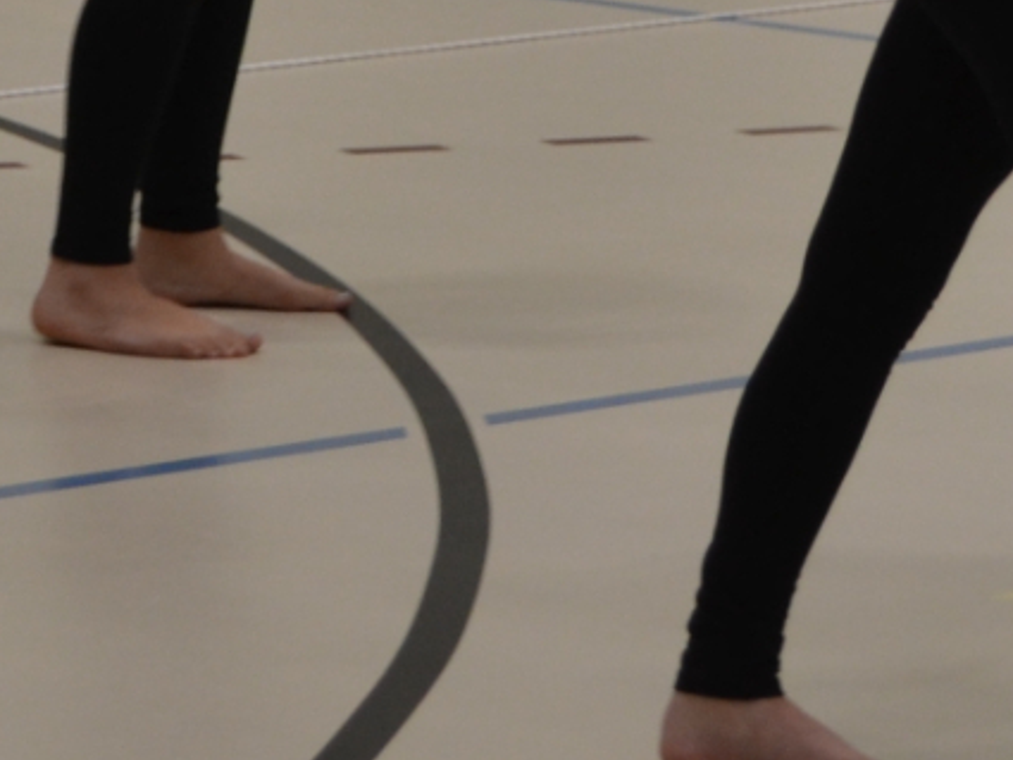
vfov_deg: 5.3
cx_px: -186
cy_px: -485
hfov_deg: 7.1
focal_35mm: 278
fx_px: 8138
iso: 400
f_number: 5.3
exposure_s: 1/100
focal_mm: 40
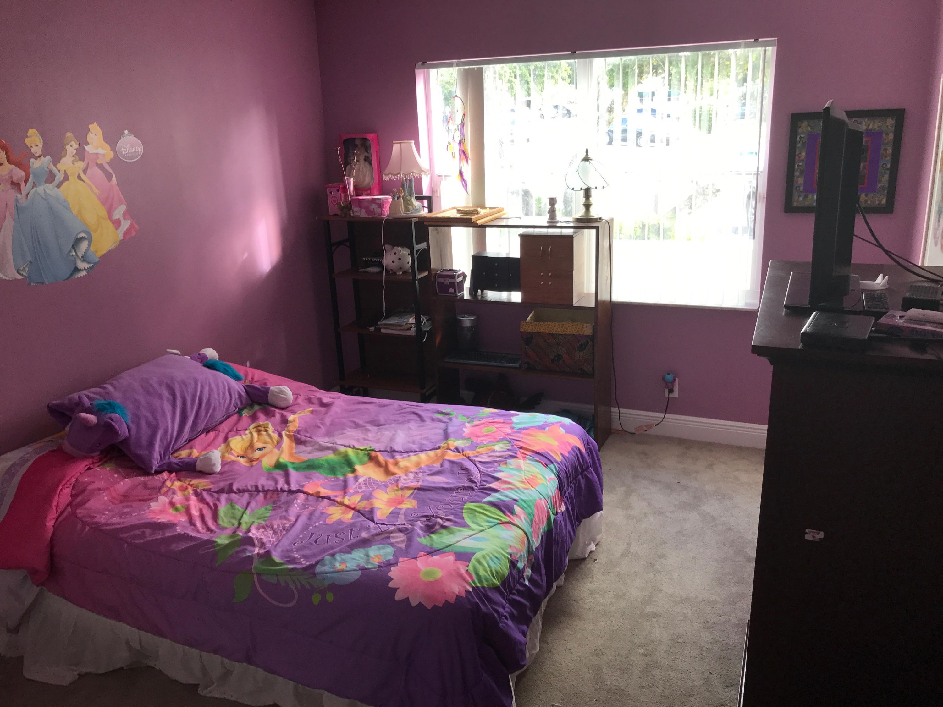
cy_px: 354
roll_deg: +2.7
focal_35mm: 28
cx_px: 472
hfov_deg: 63.4
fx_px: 763
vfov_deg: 49.7
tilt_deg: -17.7
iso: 25
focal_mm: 3.99
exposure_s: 1/60
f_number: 1.8
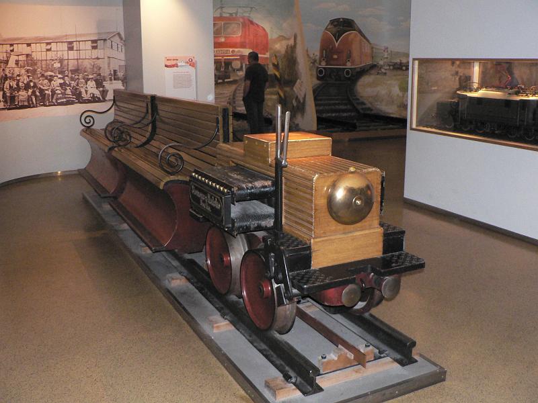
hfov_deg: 51.4
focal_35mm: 36
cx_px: 269
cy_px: 202
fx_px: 560
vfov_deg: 39.7
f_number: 2.8
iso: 400
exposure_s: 1/60
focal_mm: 6
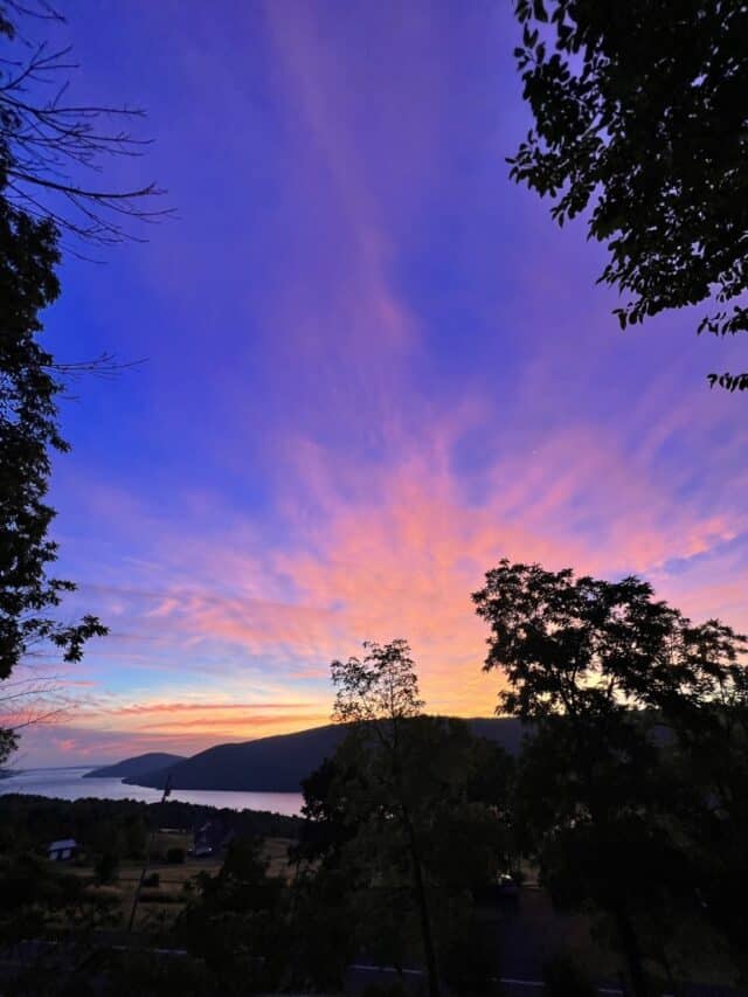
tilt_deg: +32.4
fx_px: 374
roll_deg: +2.1
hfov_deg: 89.9
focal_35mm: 13
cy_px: 498
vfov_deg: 106.2
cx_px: 374
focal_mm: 1.57
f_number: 1.8
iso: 80
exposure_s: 1/99
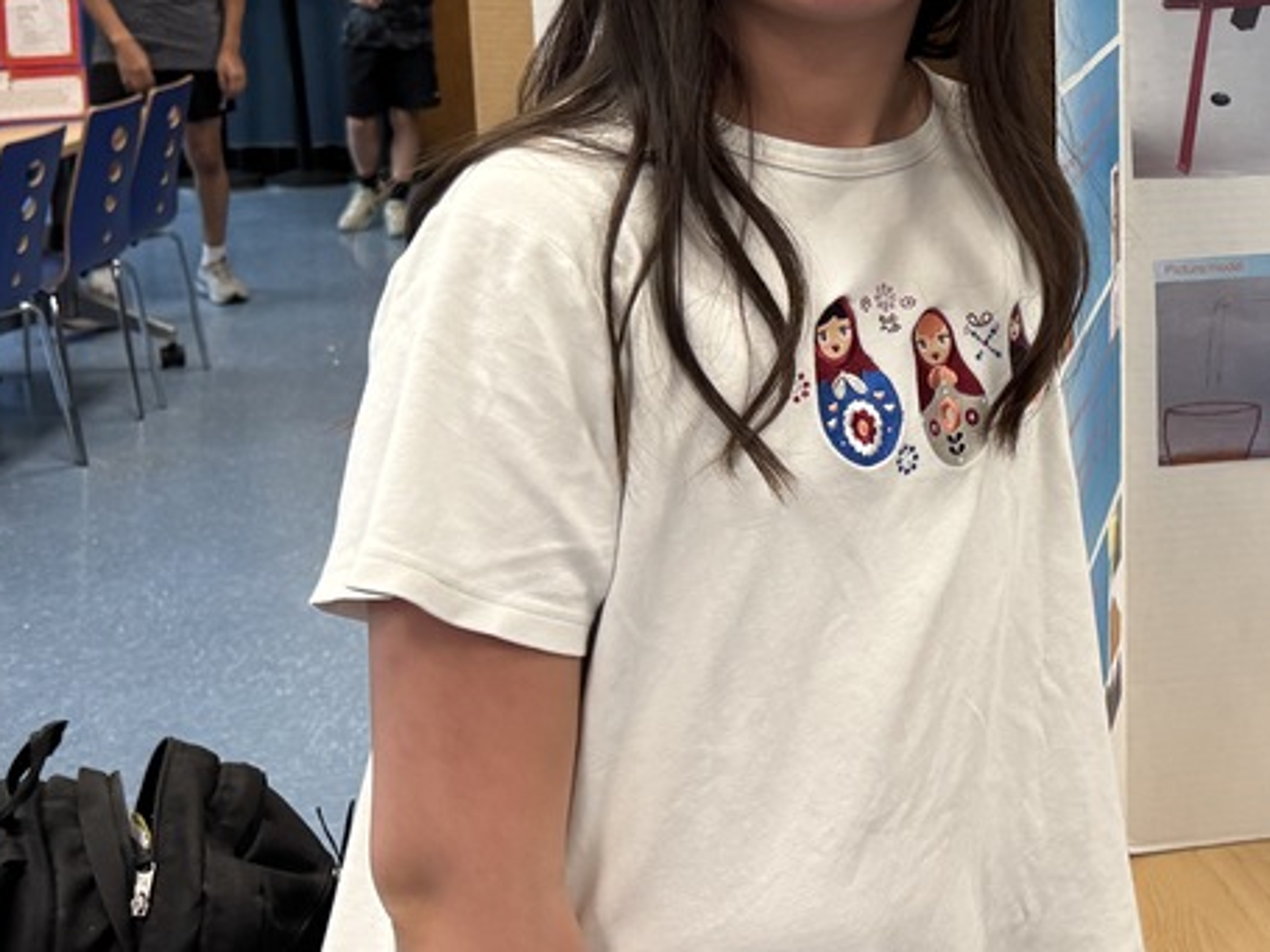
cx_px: 1217
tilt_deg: -5.0
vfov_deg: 26.1
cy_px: 81
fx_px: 1981
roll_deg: +1.7
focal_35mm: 54
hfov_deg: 33.1
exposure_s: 1/60
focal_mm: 6.76
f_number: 1.78
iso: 250
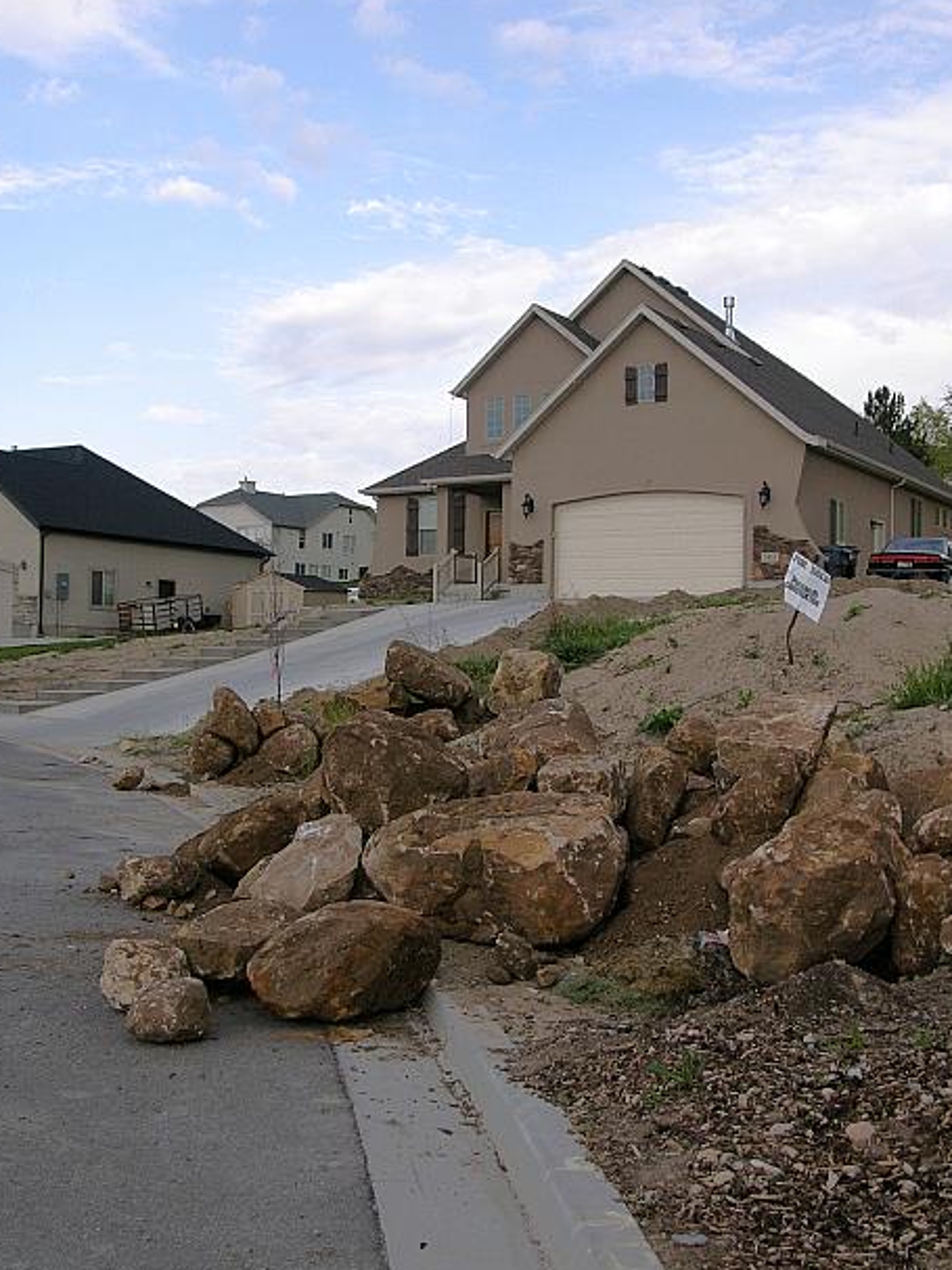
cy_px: 613
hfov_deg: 36.8
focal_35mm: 39
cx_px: 471
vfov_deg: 47.9
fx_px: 1431
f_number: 4.5
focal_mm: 9.5
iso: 50
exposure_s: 1/141
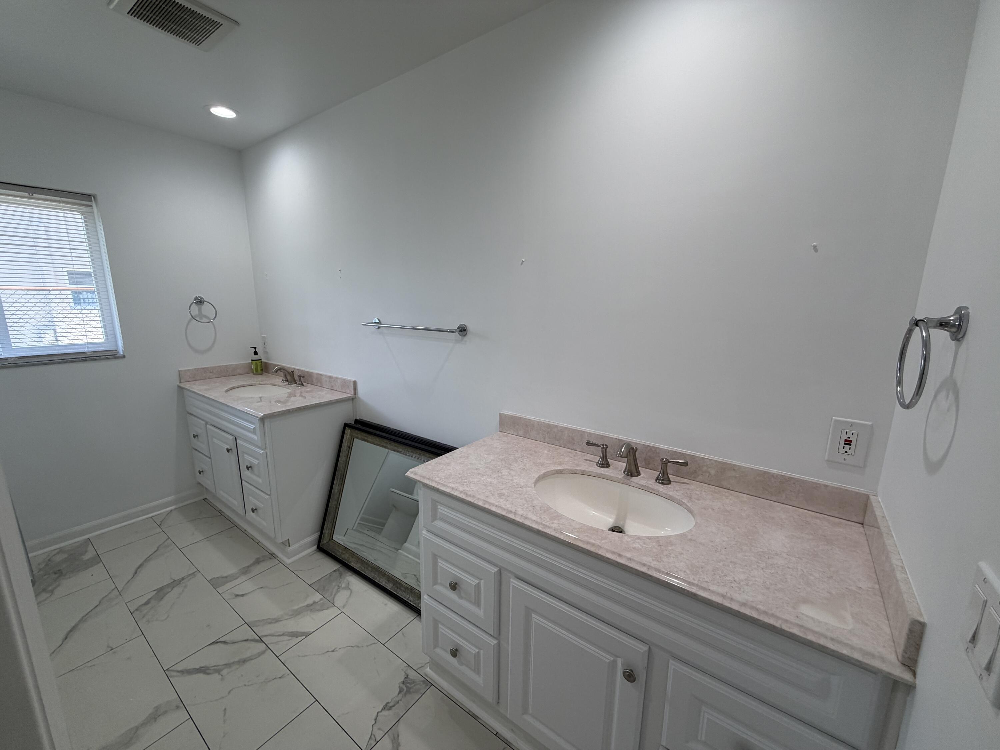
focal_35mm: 14
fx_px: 404
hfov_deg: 102.1
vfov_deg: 85.7
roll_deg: -0.8
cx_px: 500
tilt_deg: -12.9
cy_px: 375
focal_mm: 2.22
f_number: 2.2
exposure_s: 1/120
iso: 100
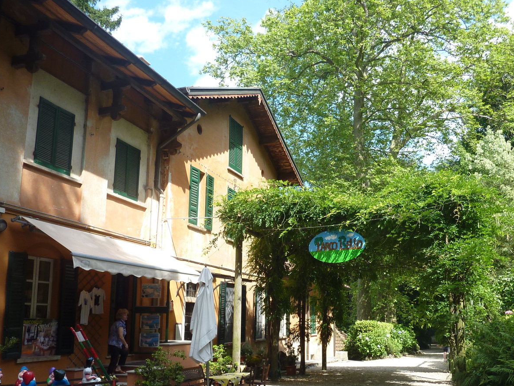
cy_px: 237
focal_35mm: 34
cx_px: 303
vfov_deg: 41.5
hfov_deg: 53.7
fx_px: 505
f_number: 4
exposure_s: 1/200
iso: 80
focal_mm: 4.1
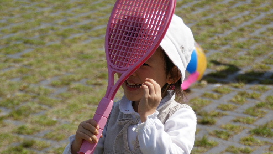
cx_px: 137
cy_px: 68
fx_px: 919
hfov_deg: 16.9
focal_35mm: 127
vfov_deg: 9.6
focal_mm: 80
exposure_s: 1/640
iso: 100
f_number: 5.6
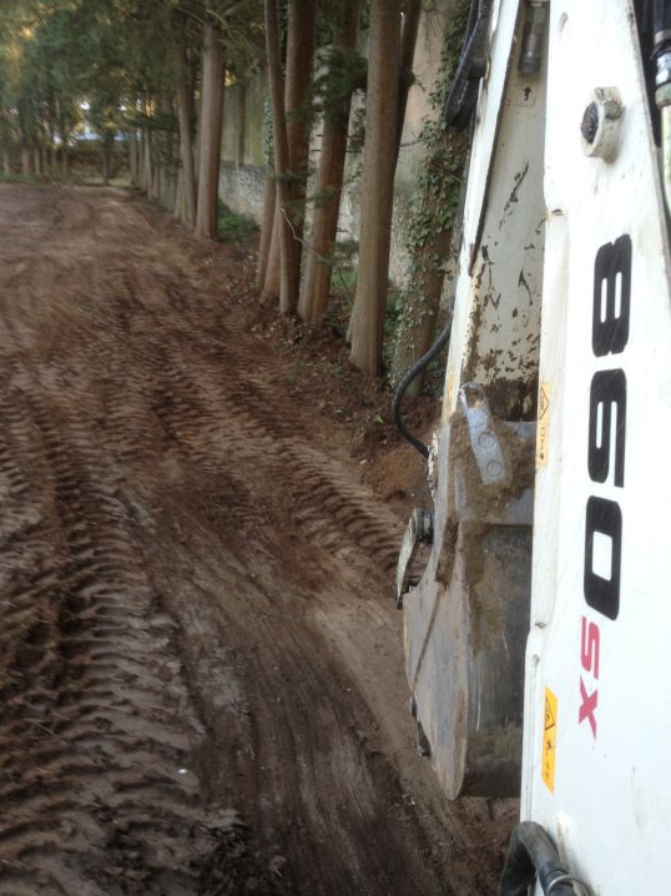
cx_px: 301
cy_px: 423
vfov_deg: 47.9
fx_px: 1009
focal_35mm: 39
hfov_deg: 36.8
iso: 64
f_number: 2.4
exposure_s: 1/60
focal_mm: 4.28
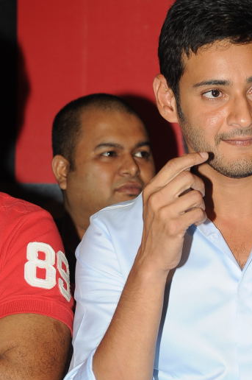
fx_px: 2504
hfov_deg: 5.8
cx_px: 215
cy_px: 271
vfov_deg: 8.6
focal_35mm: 238
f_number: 7.1
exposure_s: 1/125
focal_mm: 120
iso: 320
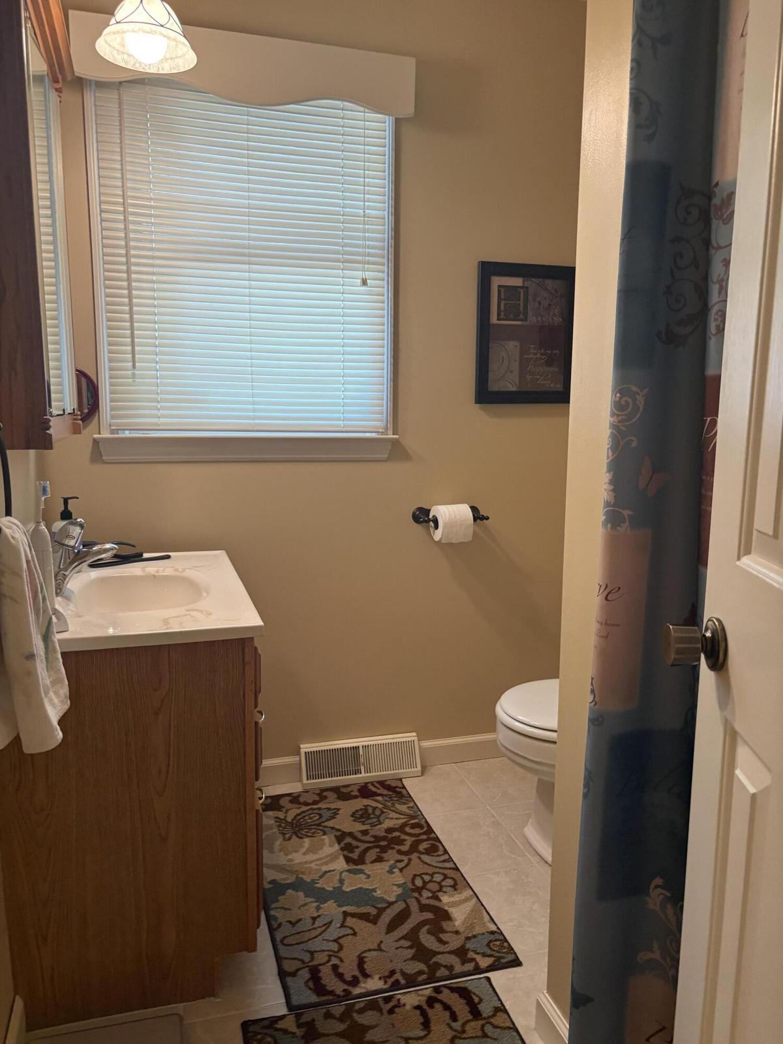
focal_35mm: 26
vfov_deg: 67.3
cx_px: 392
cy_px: 522
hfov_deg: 53.1
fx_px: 784
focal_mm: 5.96
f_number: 1.6
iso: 200
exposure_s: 1/60
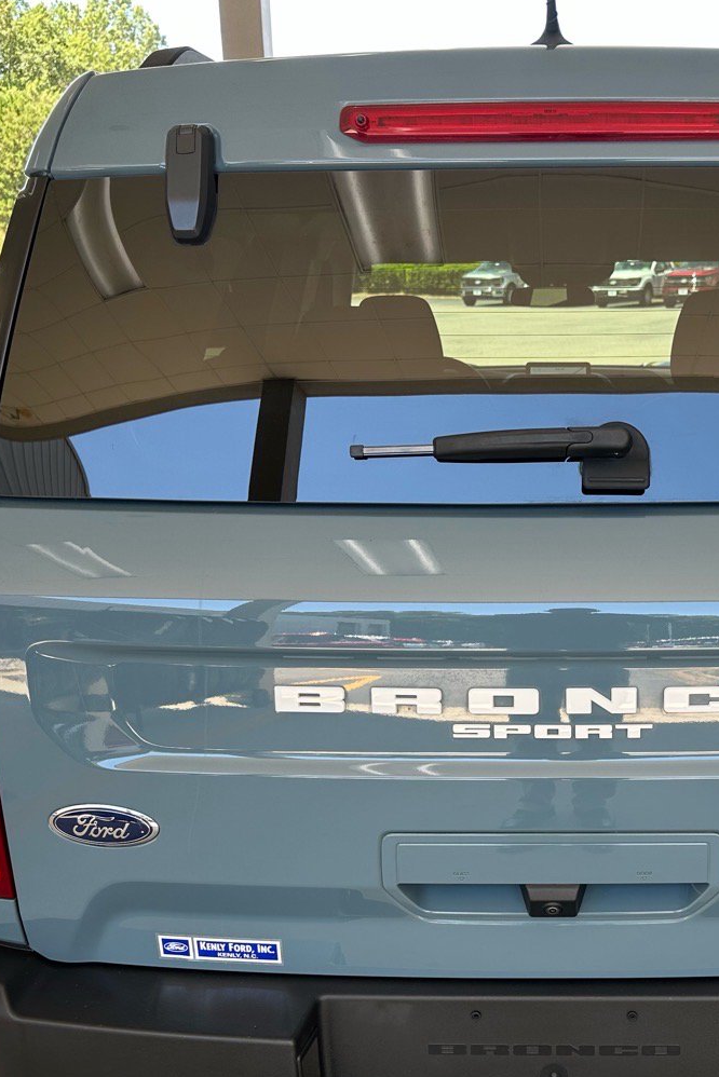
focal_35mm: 40
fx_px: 1197
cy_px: 630
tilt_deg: -16.0
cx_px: 541
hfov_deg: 32.8
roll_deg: +0.0
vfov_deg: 48.2
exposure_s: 1/162
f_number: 1.78
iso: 64
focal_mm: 6.86
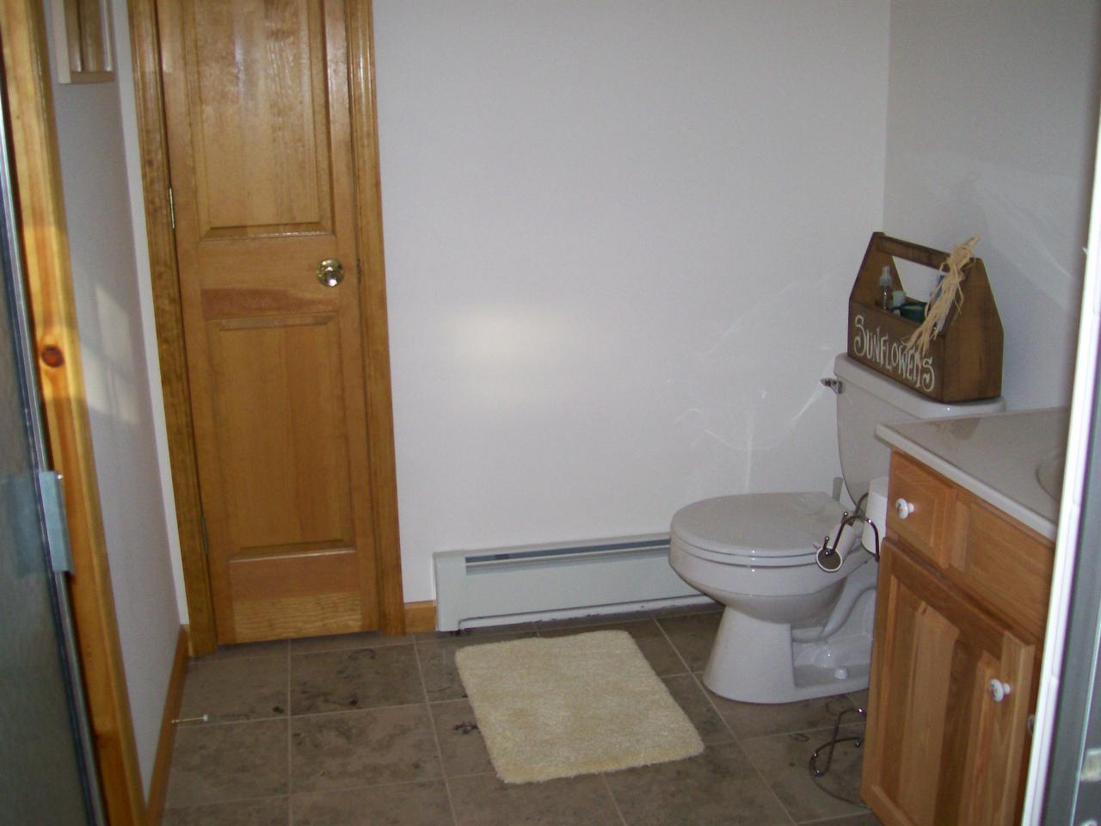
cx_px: 550
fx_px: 1145
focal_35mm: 36
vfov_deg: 39.7
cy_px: 413
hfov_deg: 51.4
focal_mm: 6
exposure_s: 1/64
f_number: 2.7
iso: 140
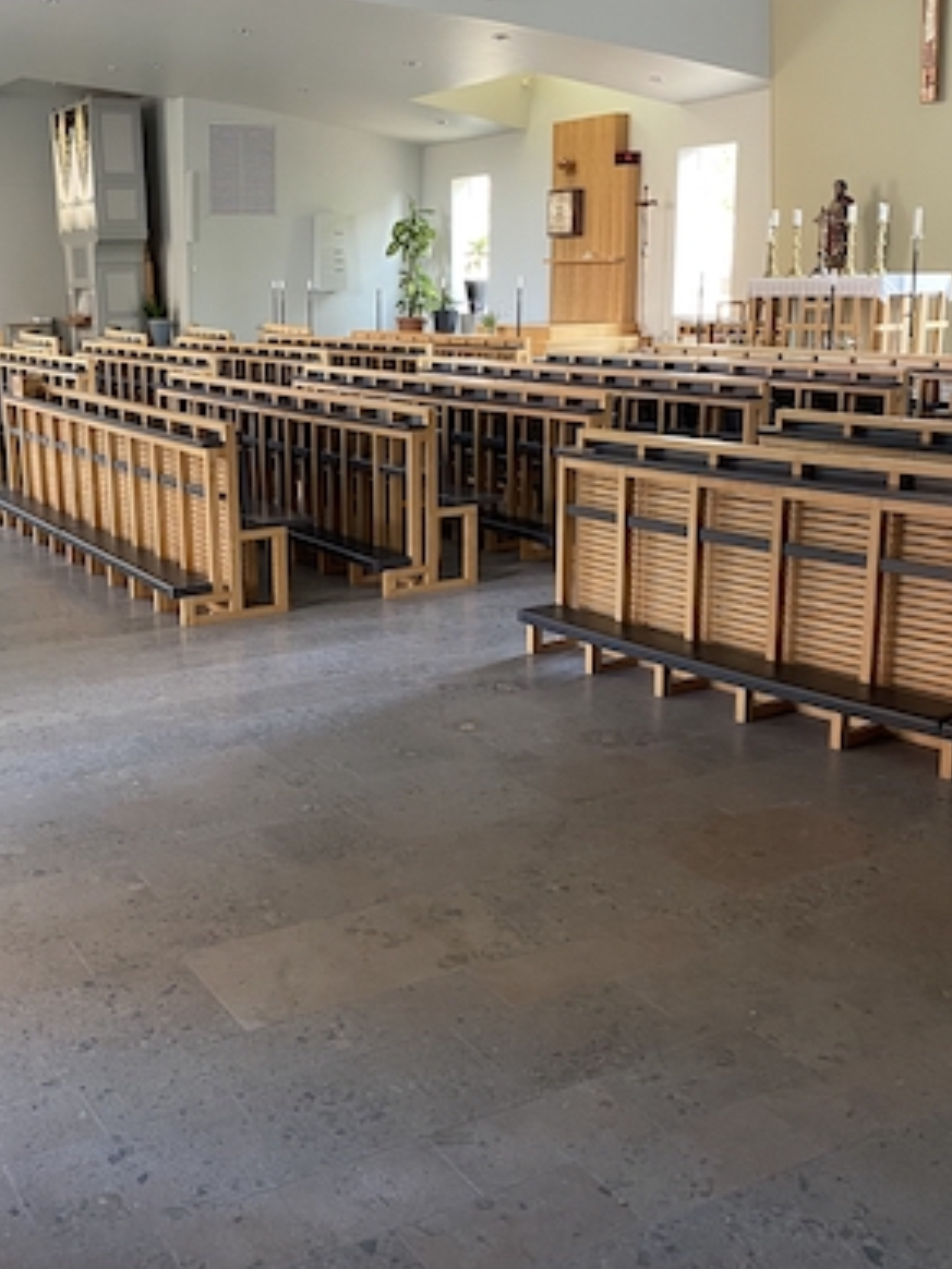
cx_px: 326
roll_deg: +1.1
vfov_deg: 48.9
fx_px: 1393
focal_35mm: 38
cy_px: 590
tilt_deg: -13.9
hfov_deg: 37.4
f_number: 1.8
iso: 200
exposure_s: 1/60
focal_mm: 4.25
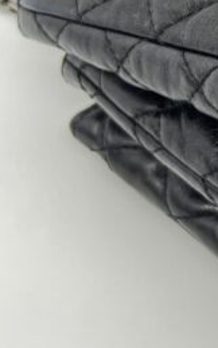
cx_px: 470
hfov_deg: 10.7
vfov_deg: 18.7
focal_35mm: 109
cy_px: 20
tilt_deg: -48.1
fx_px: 1036
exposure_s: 1/100
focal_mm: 5.7
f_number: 1.5
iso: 50
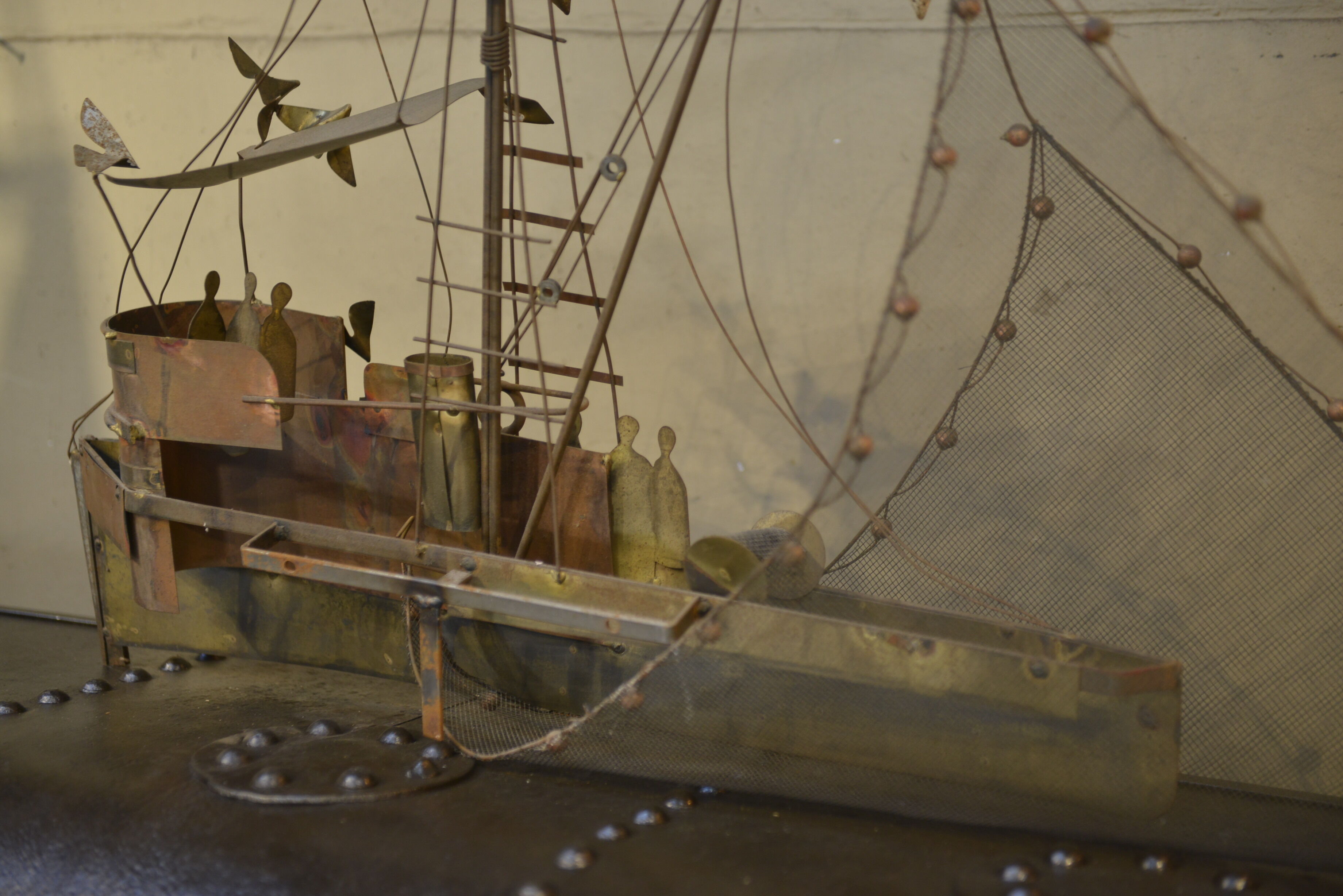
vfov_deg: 24.2
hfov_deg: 35.6
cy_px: 448
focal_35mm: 56
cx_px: 672
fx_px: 2090
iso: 800
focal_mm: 56
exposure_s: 1/50
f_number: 2.8
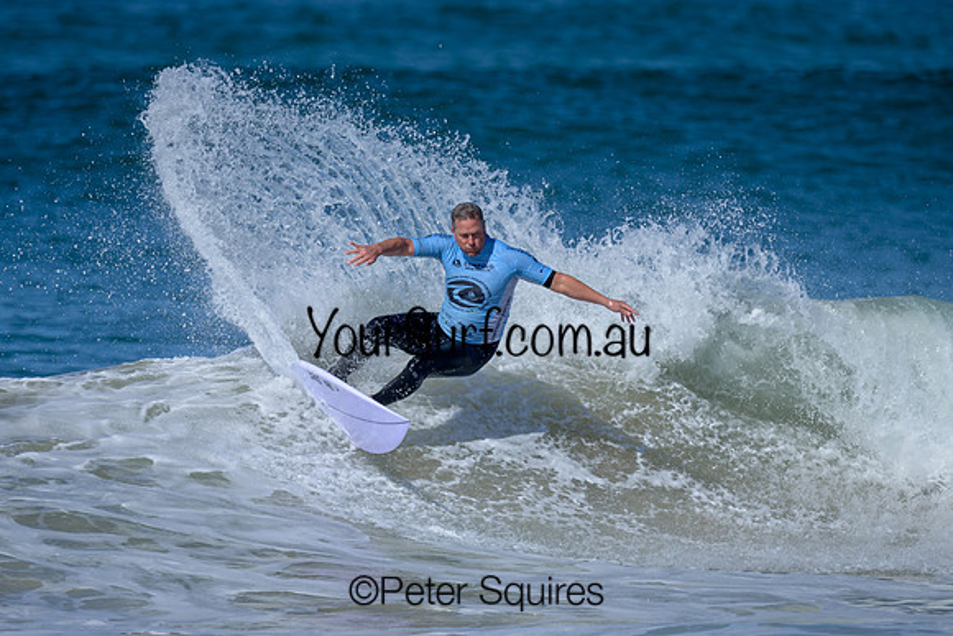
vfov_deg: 1.3
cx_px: 380
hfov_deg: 1.9
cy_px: 358
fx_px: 29120
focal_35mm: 1100
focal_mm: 800
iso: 200
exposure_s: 1/2000
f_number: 6.3
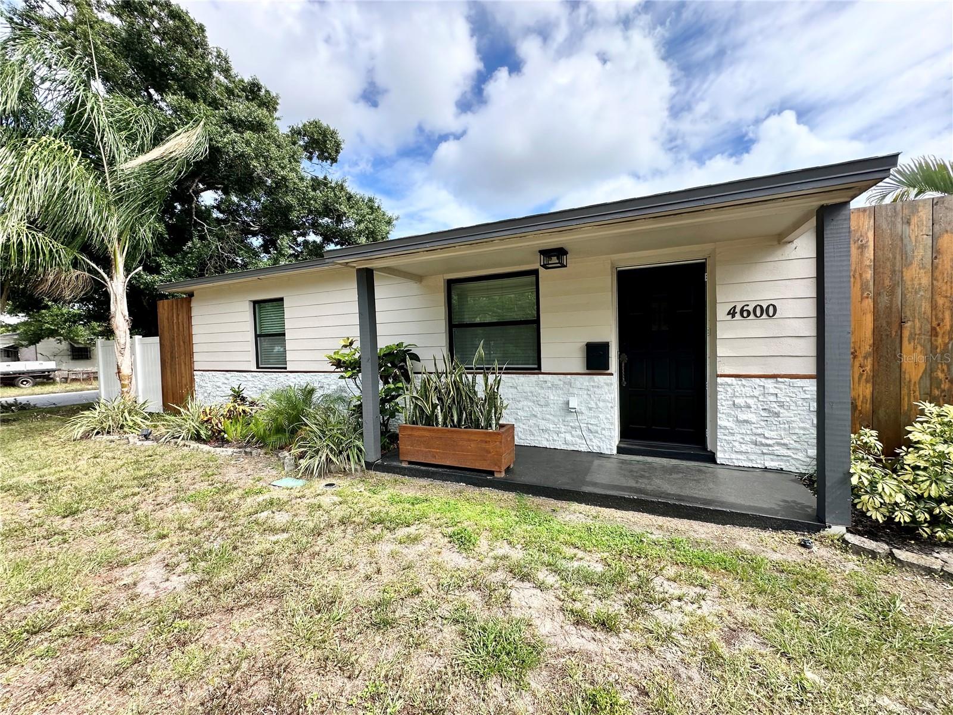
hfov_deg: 102.1
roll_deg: +1.3
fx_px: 385
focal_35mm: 14
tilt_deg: -1.9
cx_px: 476
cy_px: 358
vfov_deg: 85.7
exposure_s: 1/545
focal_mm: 2.22
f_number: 2.2
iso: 40
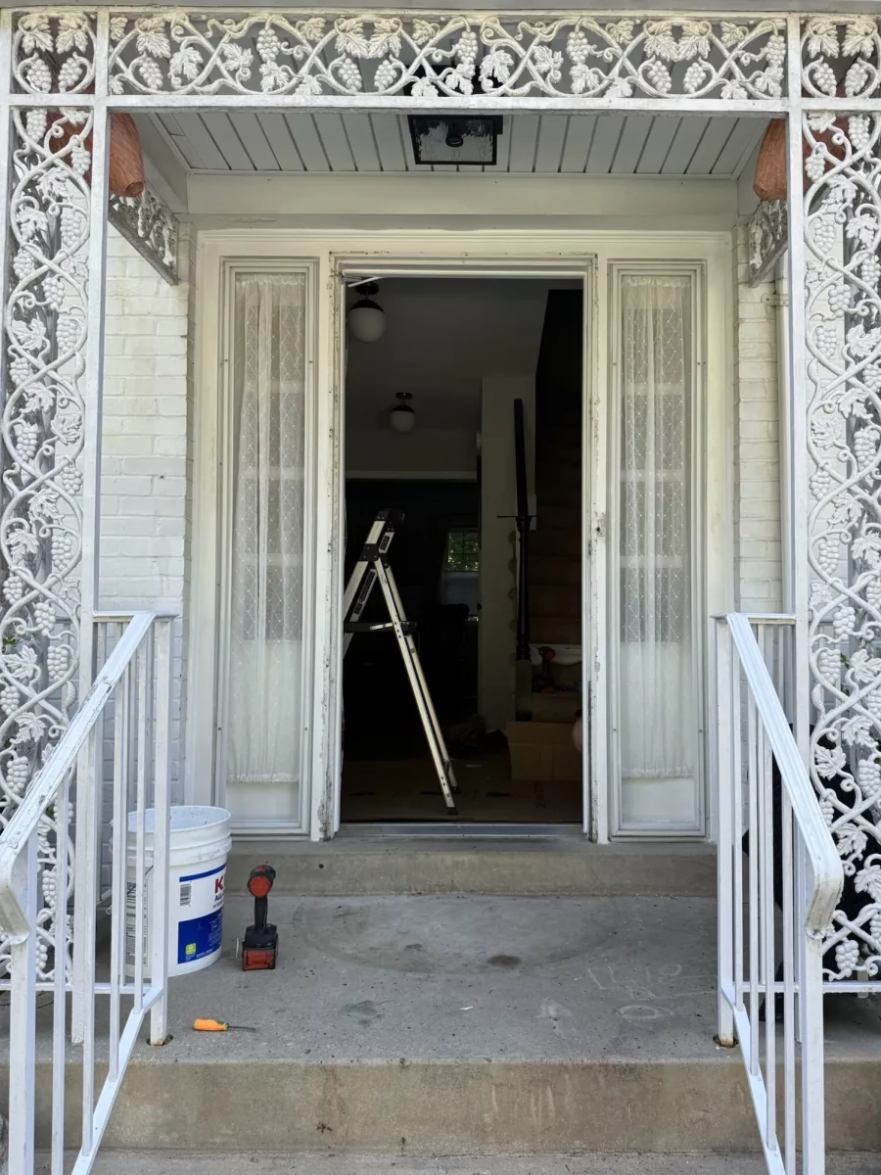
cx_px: 440
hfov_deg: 56.8
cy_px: 588
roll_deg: -1.0
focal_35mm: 24
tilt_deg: +3.4
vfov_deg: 71.6
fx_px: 814
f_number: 1.78
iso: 80
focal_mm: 6.76
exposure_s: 1/598
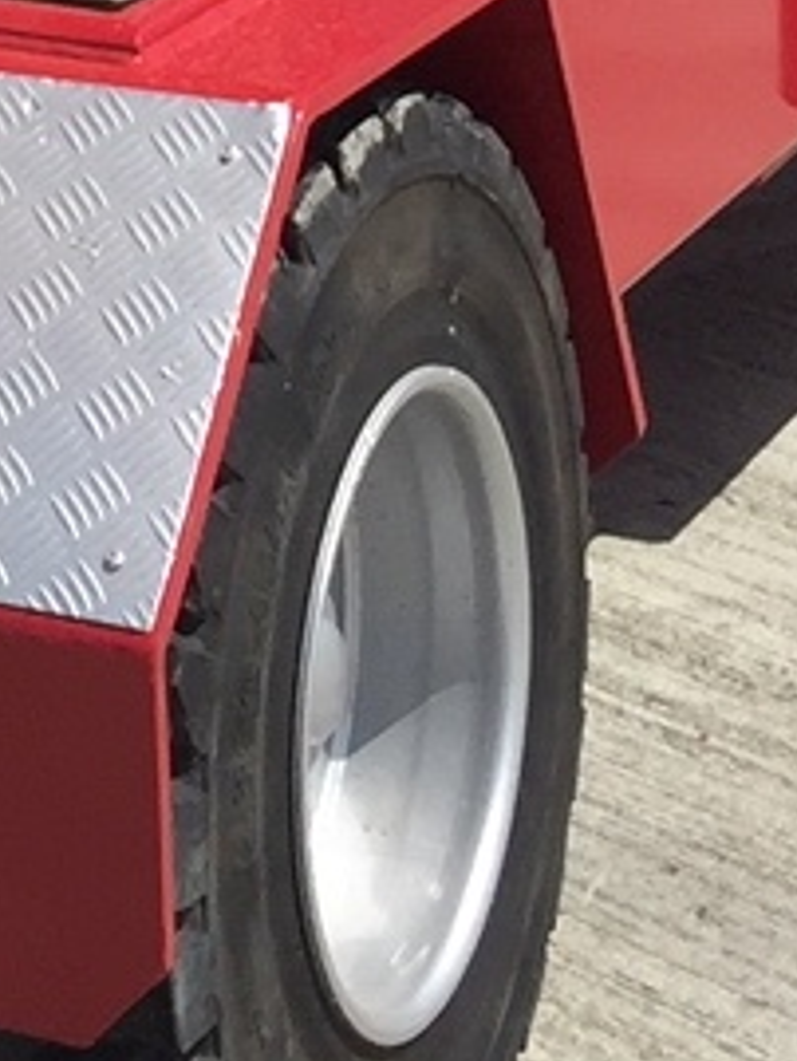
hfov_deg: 8.2
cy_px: -1499
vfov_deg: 9.9
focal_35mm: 176
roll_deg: +0.4
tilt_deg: +1.9
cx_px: -552
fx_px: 5399
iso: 32
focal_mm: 4.15
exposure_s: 1/2326
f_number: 2.2
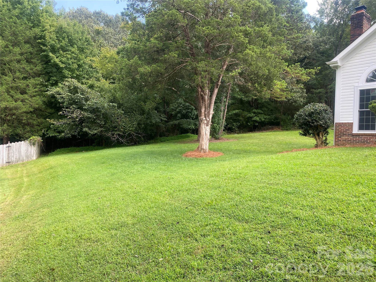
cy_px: 141
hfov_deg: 67.3
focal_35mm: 26
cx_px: 188
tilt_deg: +0.5
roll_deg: -2.4
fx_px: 282
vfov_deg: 53.1
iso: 32
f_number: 1.8
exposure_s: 1/222
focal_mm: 4.25
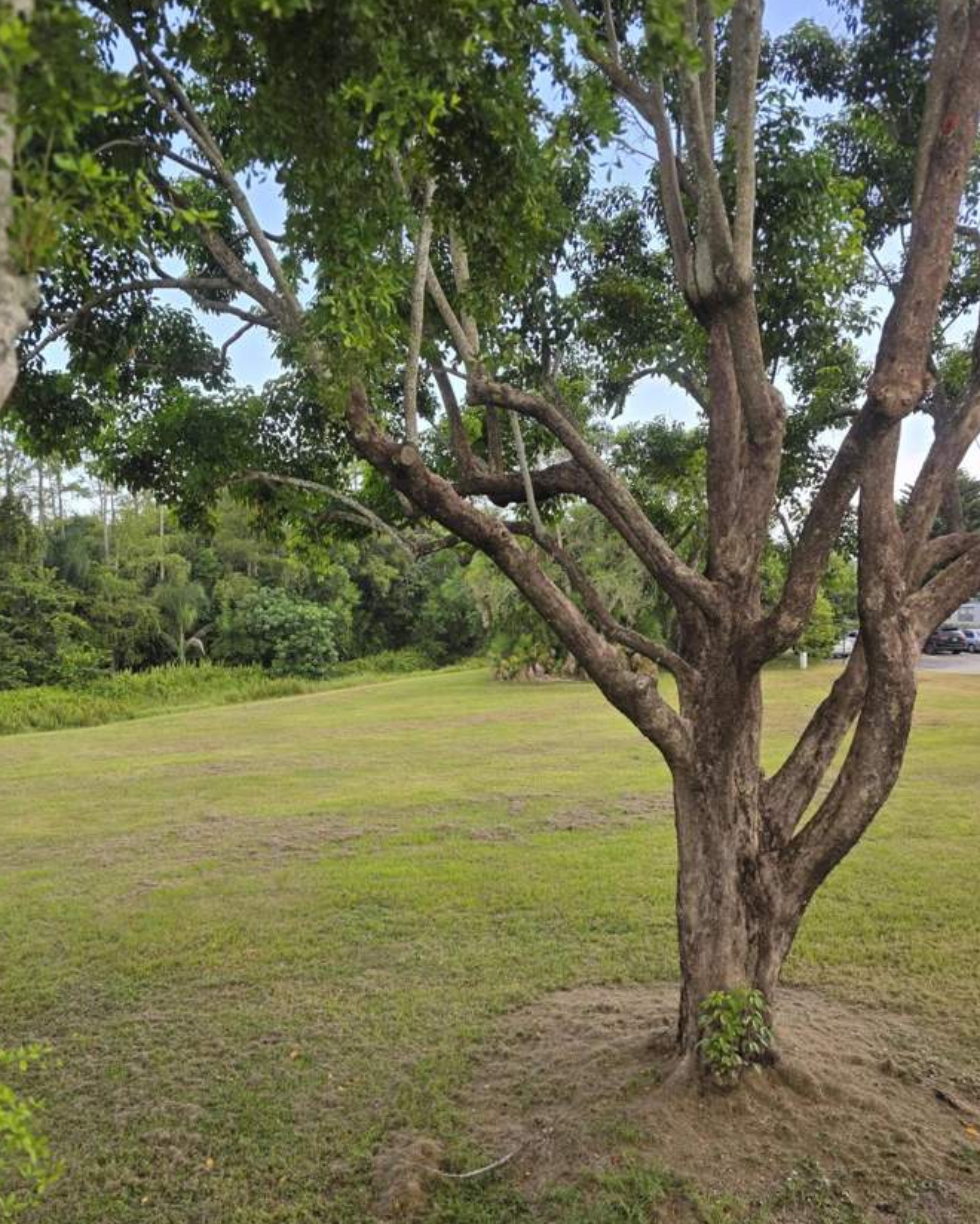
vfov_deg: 60.2
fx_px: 1051
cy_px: 688
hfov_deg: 49.8
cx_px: 413
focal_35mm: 29
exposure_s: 1/359
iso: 25
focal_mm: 6.3
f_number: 1.7
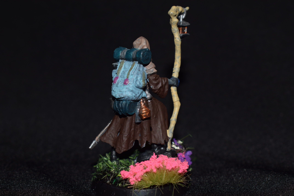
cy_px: 98
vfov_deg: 18.9
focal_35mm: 72
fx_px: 588
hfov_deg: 28.1
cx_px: 147
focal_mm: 48
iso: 100
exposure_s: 1/60
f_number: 8
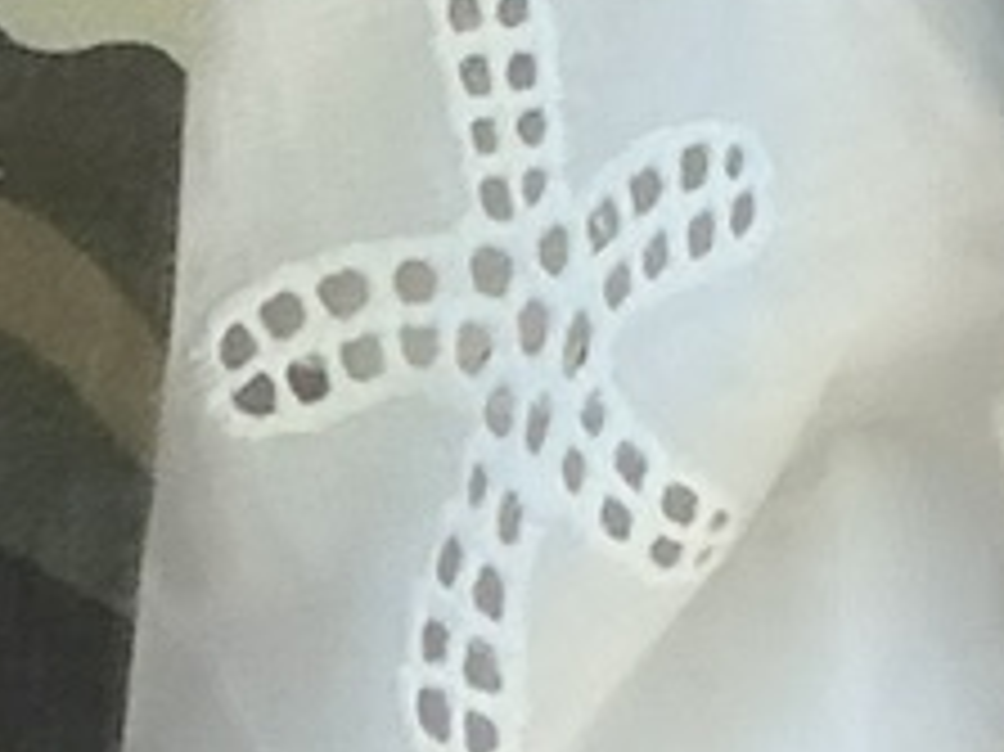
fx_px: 8001
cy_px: -644
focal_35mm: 276
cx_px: 927
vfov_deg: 5.3
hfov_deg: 7.2
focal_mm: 2.71
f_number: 1.9
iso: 32
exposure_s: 1/176
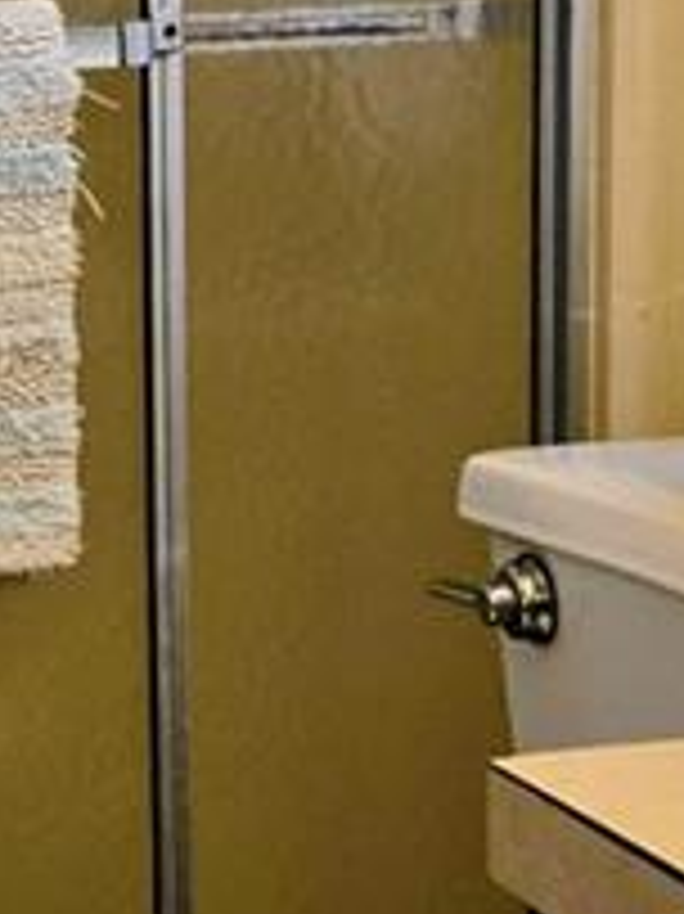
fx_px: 3587
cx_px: -153
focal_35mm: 136
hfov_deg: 10.7
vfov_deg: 14.5
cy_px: 446
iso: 32
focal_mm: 5.4
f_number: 1.8
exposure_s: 1/60
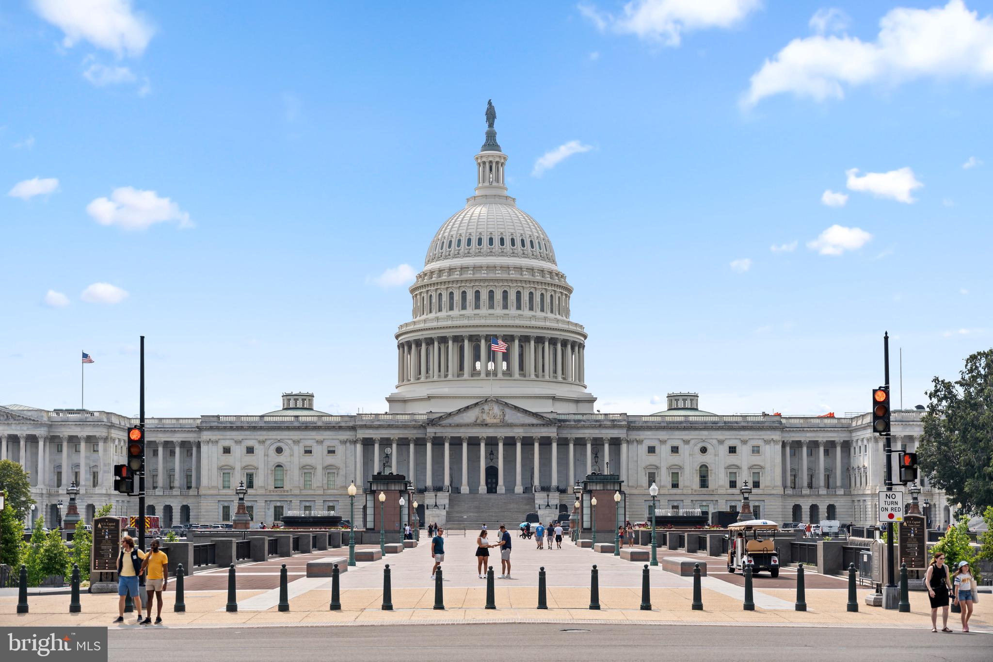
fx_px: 1398
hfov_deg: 39.1
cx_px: 496
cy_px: 331
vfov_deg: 26.6
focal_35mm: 51
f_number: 2.8
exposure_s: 1/3200
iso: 100
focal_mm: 50.7
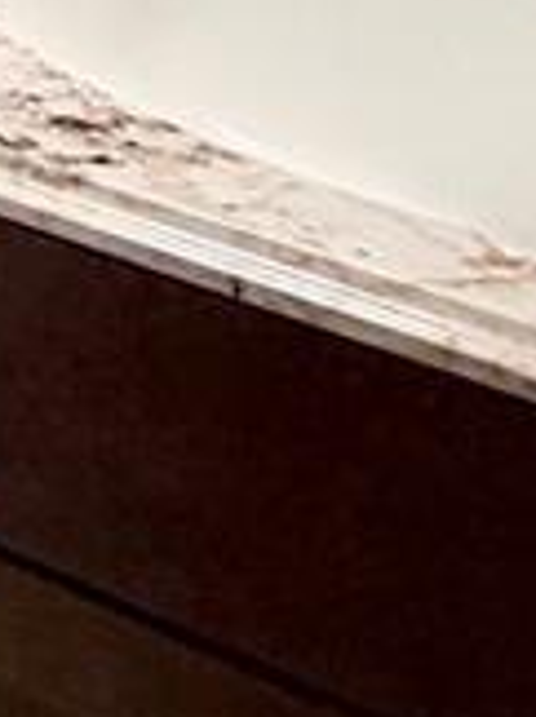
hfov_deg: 9.2
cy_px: -567
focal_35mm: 104
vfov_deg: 16.1
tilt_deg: -9.9
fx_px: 2153
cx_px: -1329
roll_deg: +0.0
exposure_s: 1/120
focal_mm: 2.22
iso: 160
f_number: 2.2
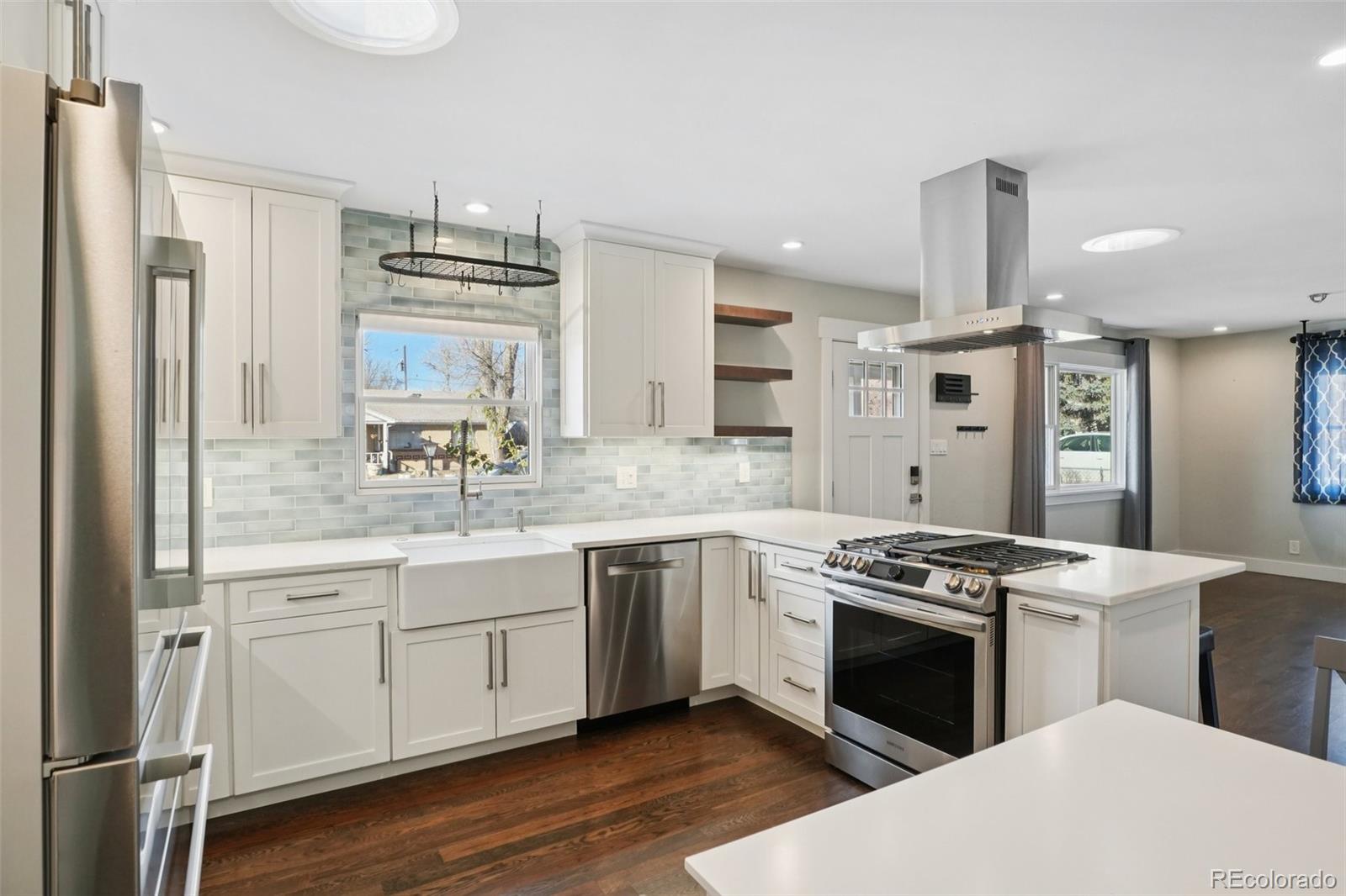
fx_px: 673
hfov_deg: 90.0
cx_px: 673
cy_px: 448
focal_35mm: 18
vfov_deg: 67.4
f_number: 8
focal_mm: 12
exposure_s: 1/30
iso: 250
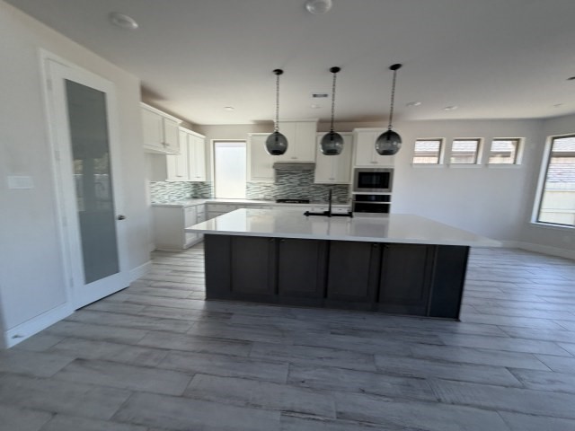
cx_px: 288
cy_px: 216
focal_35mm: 14
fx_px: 233
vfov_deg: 85.7
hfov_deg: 102.1
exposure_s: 1/121
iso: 100
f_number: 2.2
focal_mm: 2.22
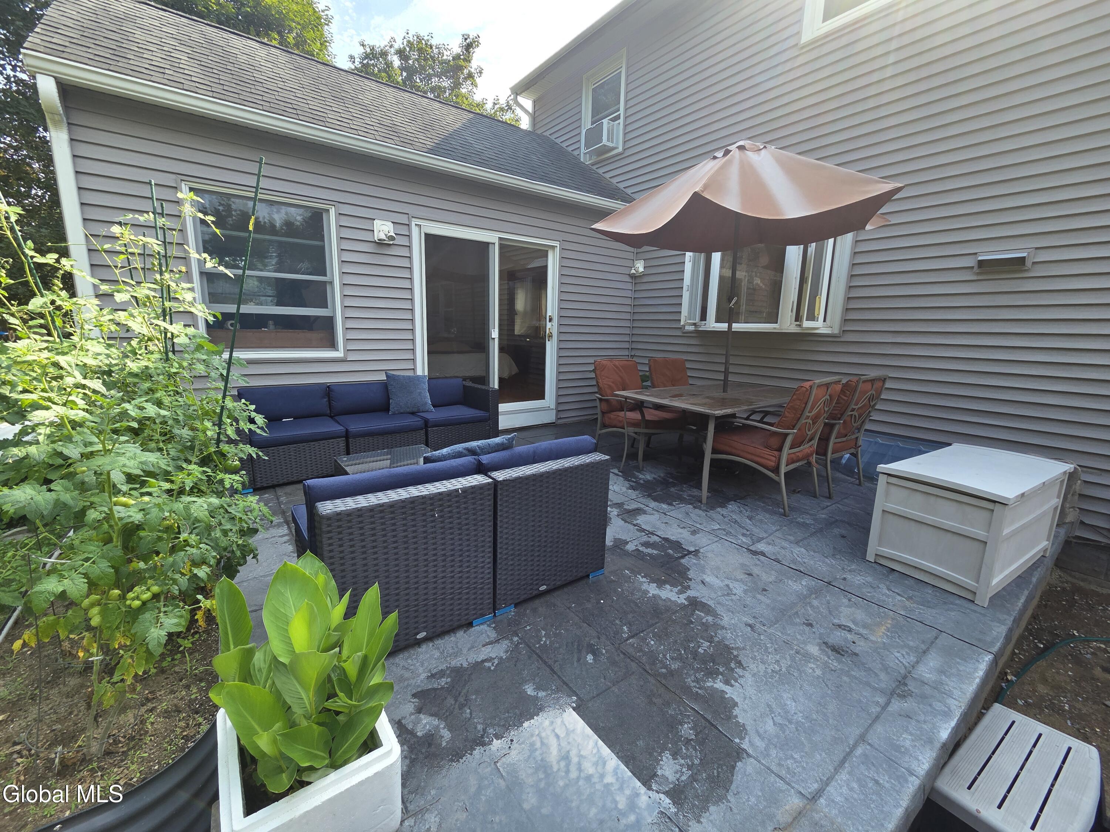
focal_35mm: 13
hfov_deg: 106.2
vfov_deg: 89.9
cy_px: 416
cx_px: 555
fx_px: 417
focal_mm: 2.2
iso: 50
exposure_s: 1/340
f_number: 2.2
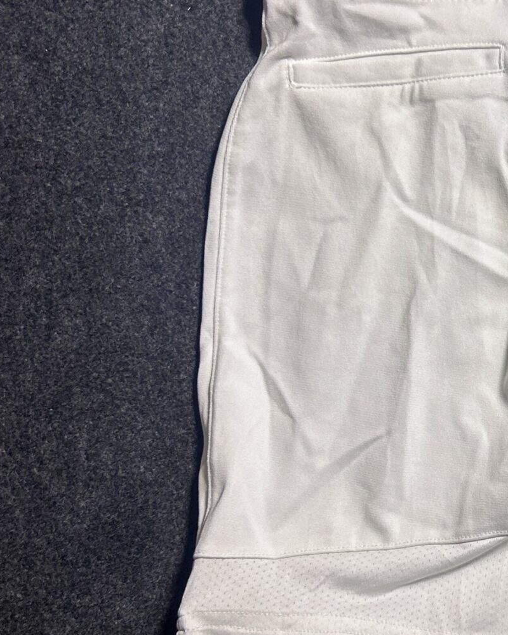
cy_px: 406
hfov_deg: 22.2
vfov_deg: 29.0
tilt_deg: -63.2
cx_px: 563
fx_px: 1222
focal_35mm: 65
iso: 100
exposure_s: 1/100
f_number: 1.5
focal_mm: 5.7
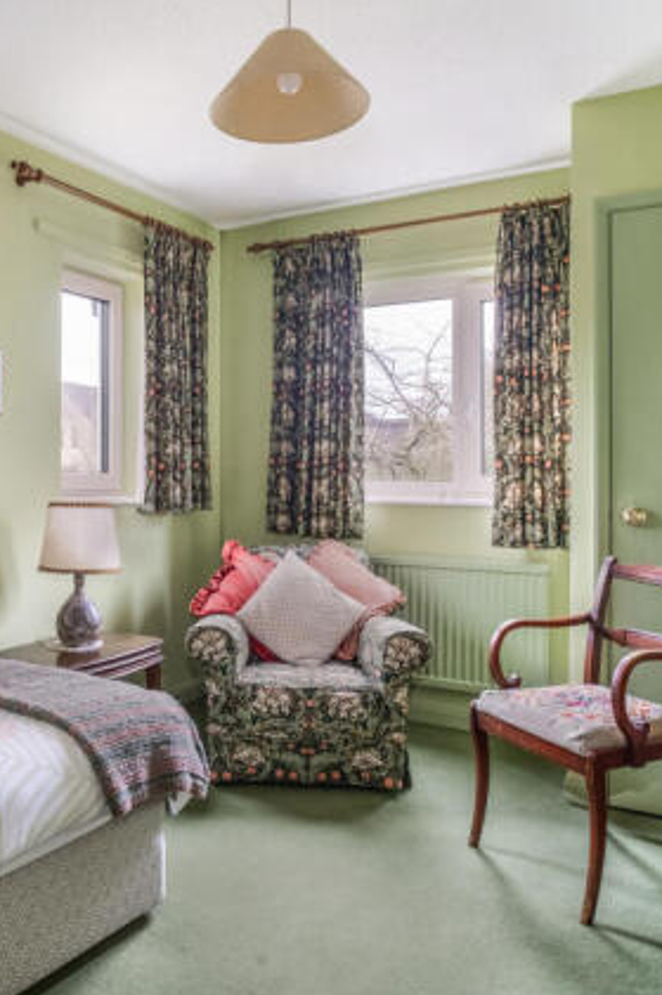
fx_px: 774
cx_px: 199
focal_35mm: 28
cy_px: 495
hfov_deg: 45.3
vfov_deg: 65.5
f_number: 8
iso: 400
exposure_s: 3.2
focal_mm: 18
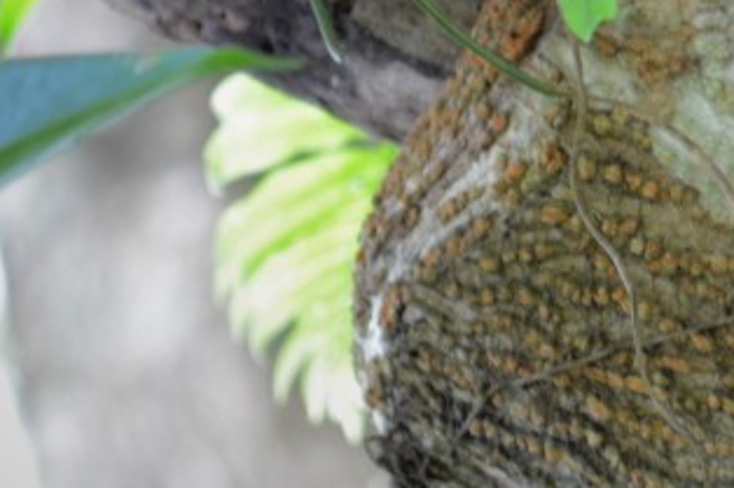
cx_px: 743
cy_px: -12
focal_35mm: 763
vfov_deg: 1.8
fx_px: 15548
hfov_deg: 2.7
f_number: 5.6
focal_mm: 200
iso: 1100
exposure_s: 1/125
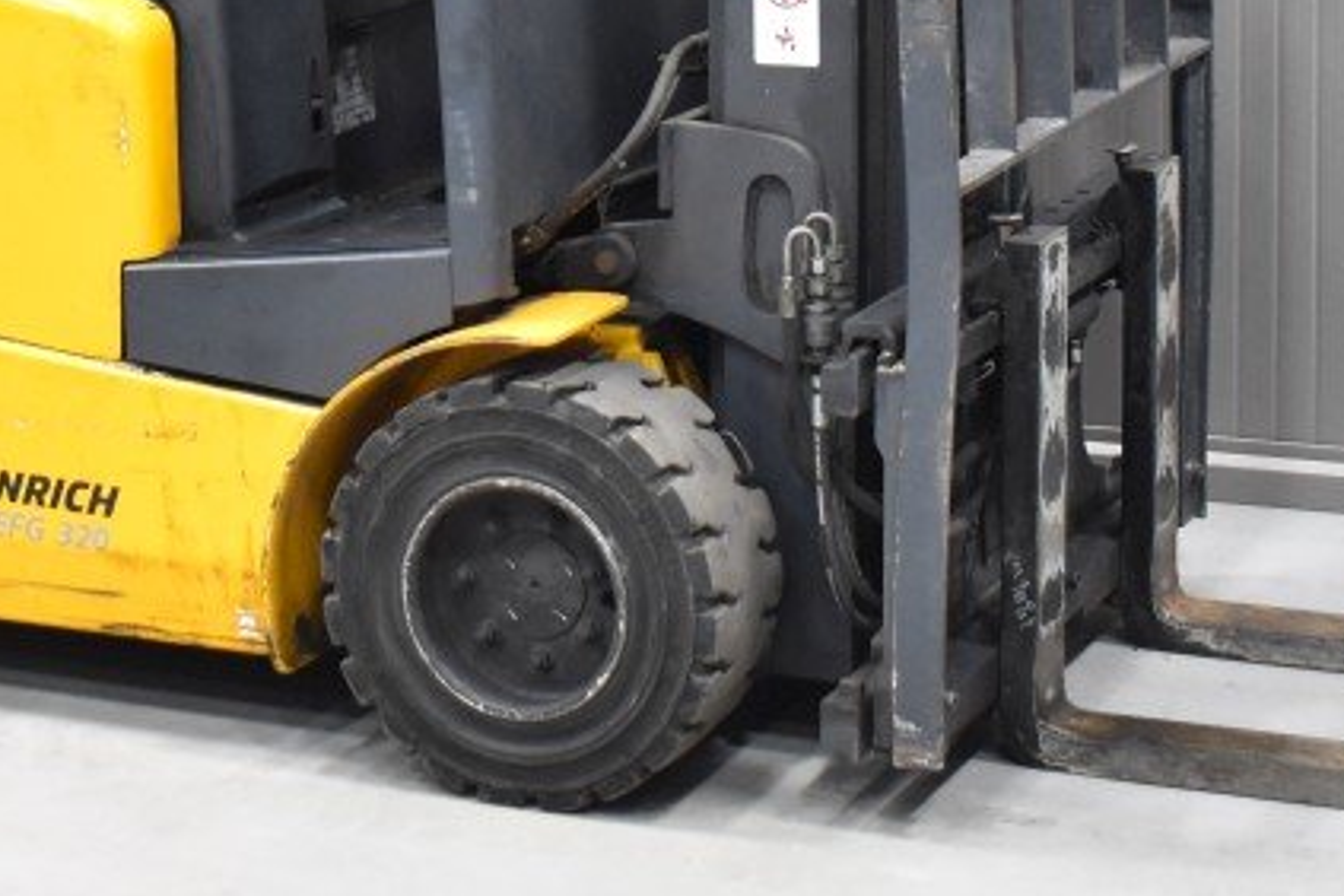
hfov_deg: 19.1
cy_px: -292
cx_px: 400
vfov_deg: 12.4
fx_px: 3973
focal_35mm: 106
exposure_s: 1/50
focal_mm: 25
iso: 1600
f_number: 4
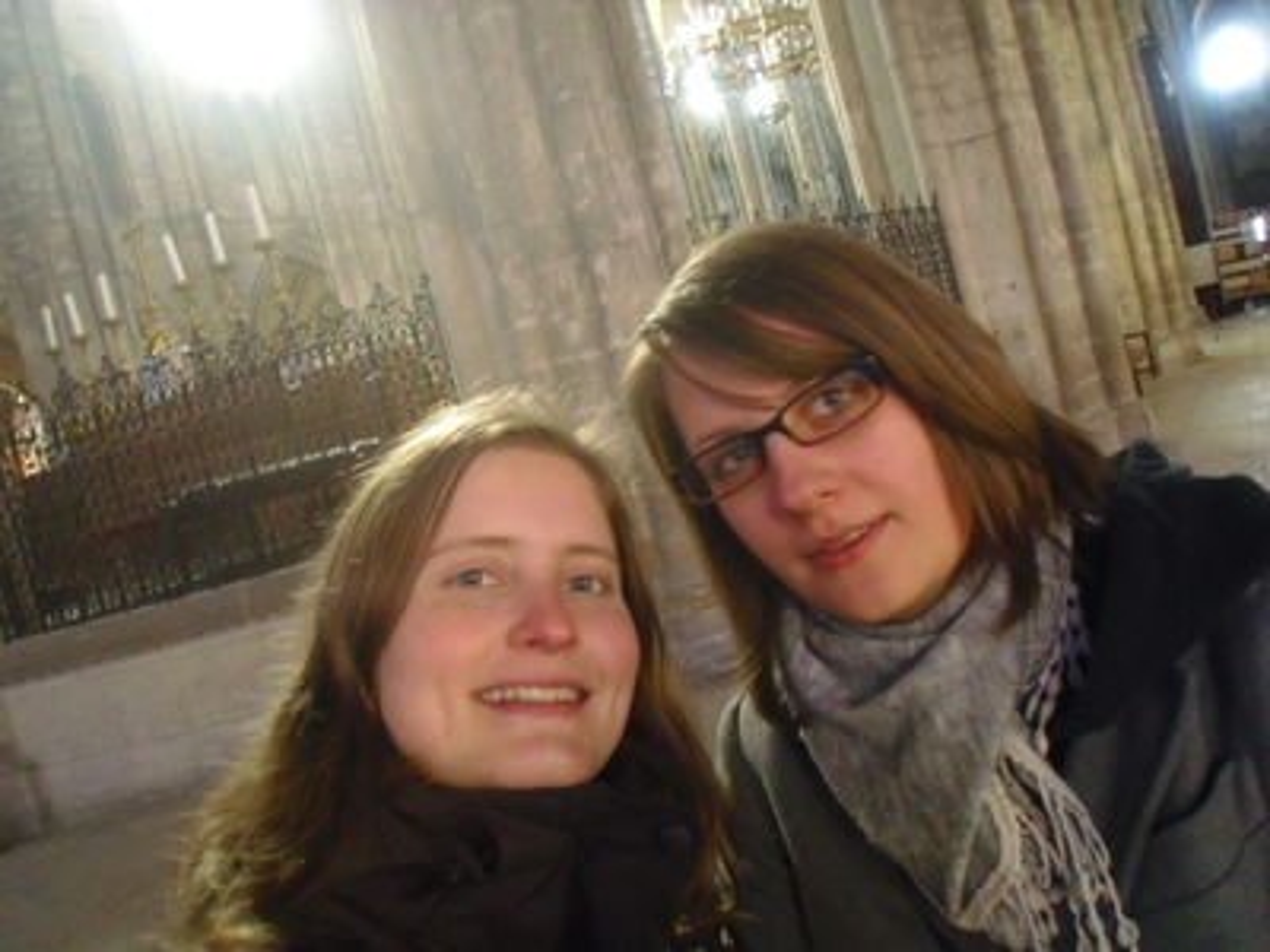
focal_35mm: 28
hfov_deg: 63.4
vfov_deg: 49.7
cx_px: 635
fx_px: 1027
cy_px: 476
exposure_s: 1/6
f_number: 2.6
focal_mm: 4.65
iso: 400
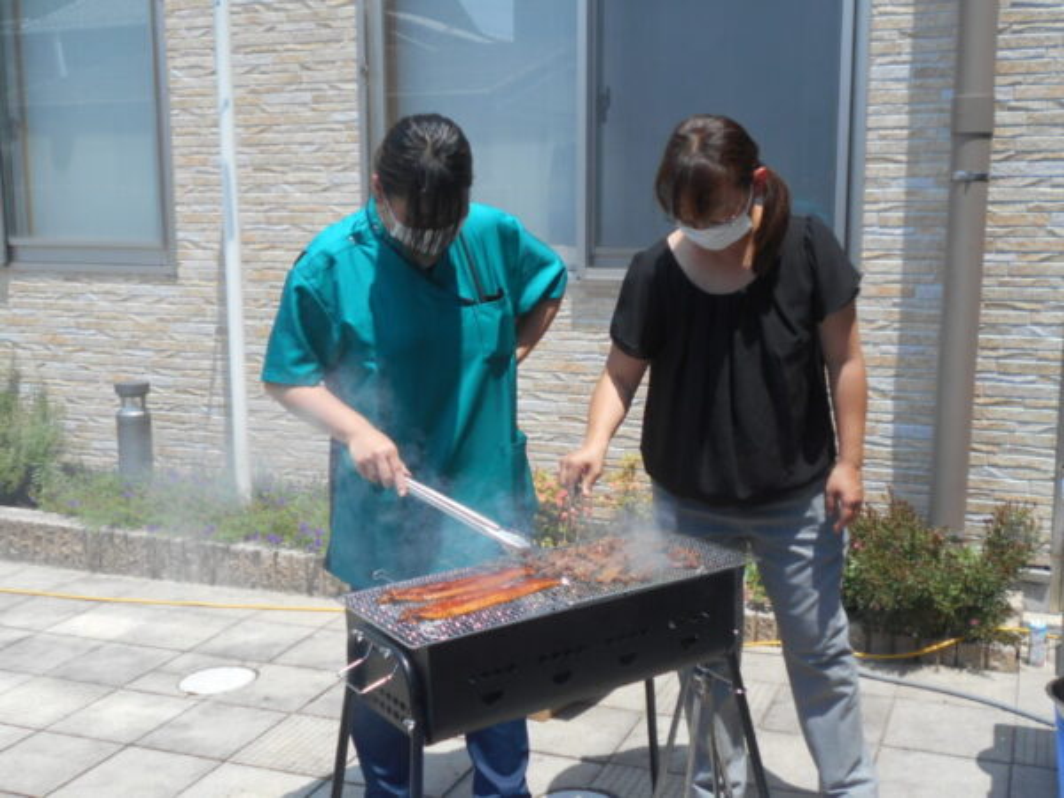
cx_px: 532
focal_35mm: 39
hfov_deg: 47.9
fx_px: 1199
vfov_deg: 36.8
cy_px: 399
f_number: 3.9
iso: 80
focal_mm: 6.7
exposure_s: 1/500
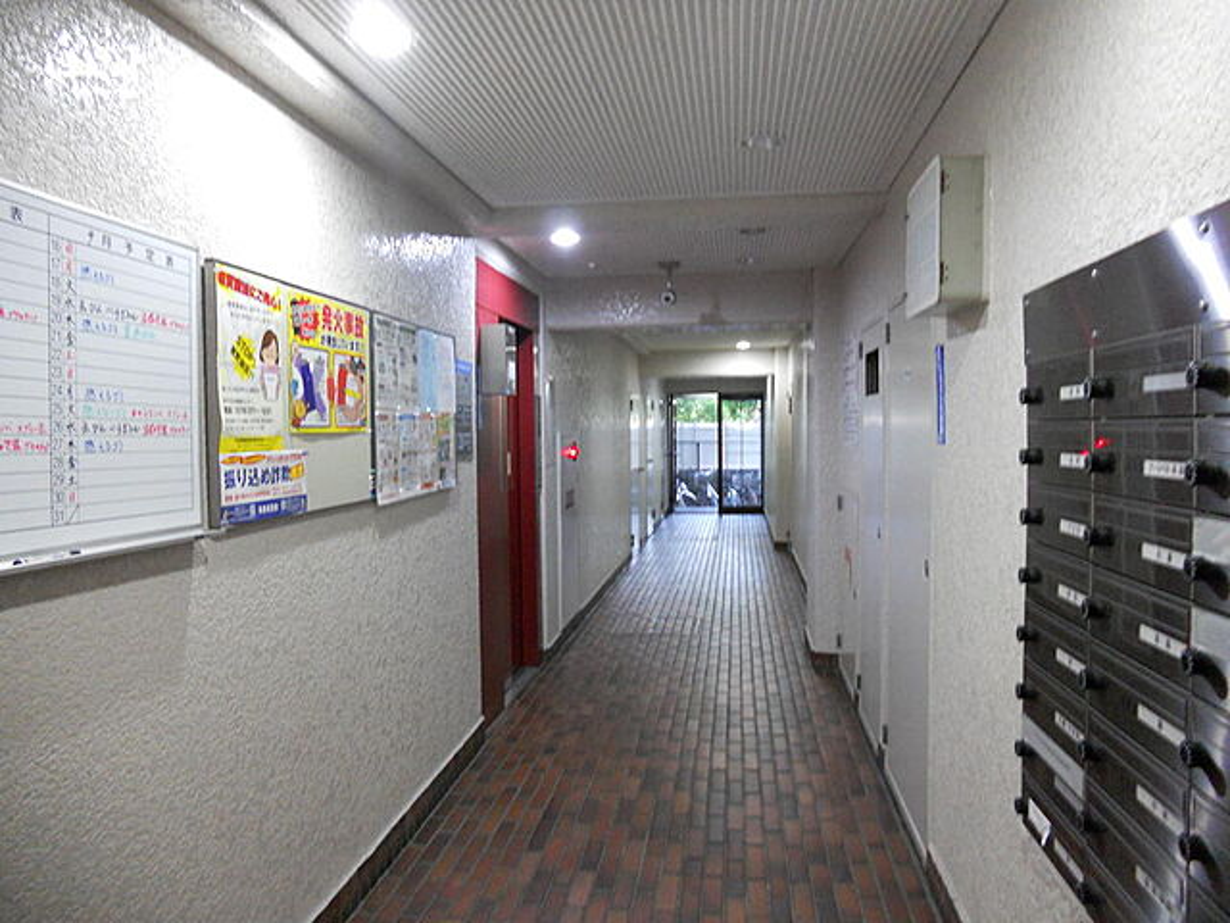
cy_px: 462
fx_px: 959
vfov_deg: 51.4
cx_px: 615
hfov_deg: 65.3
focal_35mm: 27
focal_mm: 4.9
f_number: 3.2
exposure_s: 1/8
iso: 400
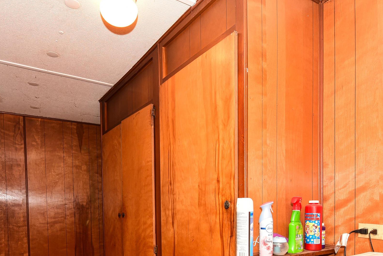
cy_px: 217
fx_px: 287
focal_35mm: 27
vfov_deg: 44.8
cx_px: 178
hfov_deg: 67.3
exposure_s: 1/60
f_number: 6.3
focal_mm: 14
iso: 800
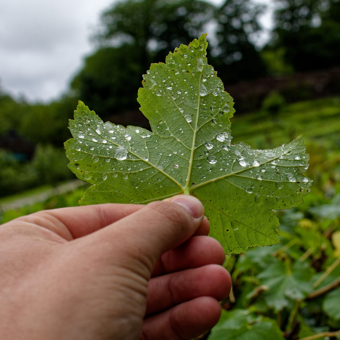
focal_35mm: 68
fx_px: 752
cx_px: 242
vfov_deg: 25.5
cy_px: 168
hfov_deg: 25.3
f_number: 8
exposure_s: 1/500
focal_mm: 35
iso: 400
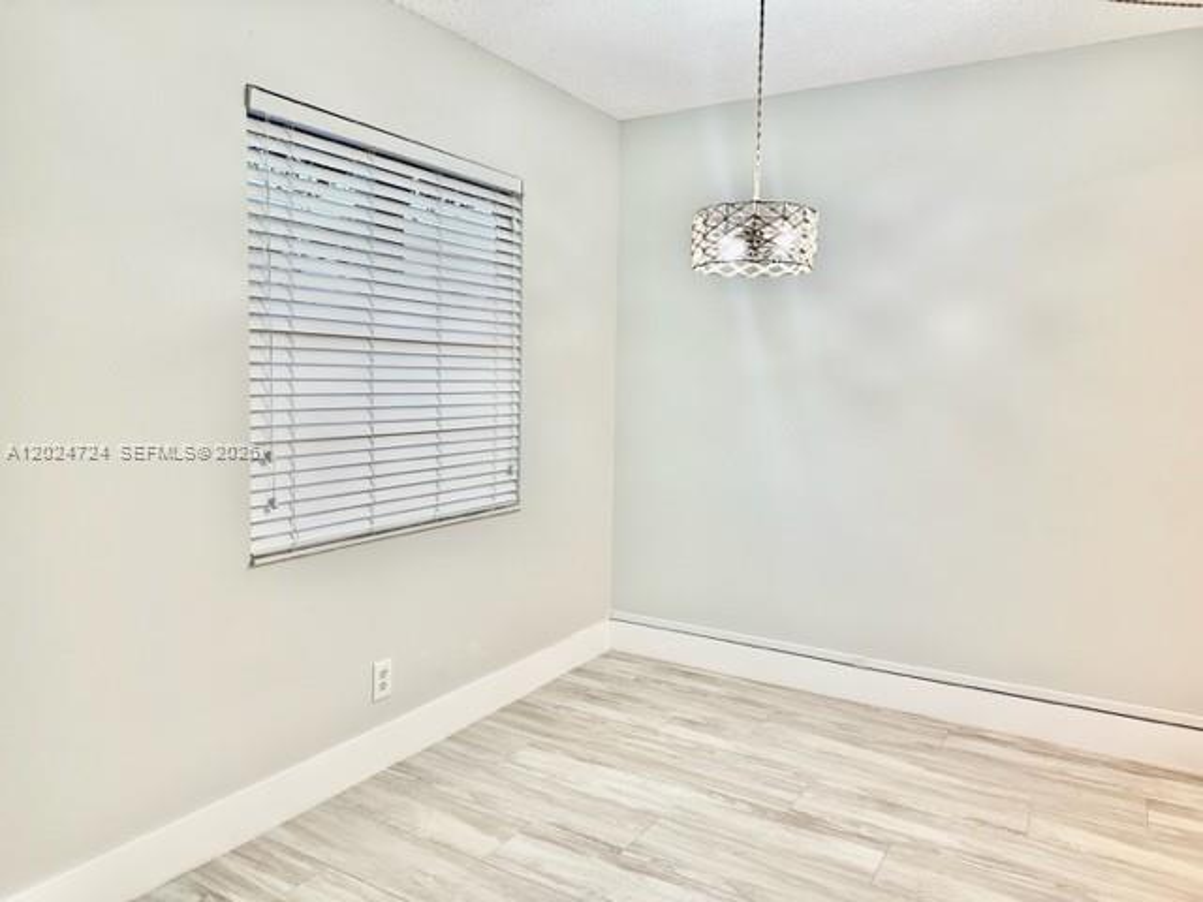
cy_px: 451
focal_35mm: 24
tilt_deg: -5.1
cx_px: 602
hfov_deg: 71.6
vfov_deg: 56.8
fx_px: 834
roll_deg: -1.6
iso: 160
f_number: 1.78
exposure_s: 1/120
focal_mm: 6.86
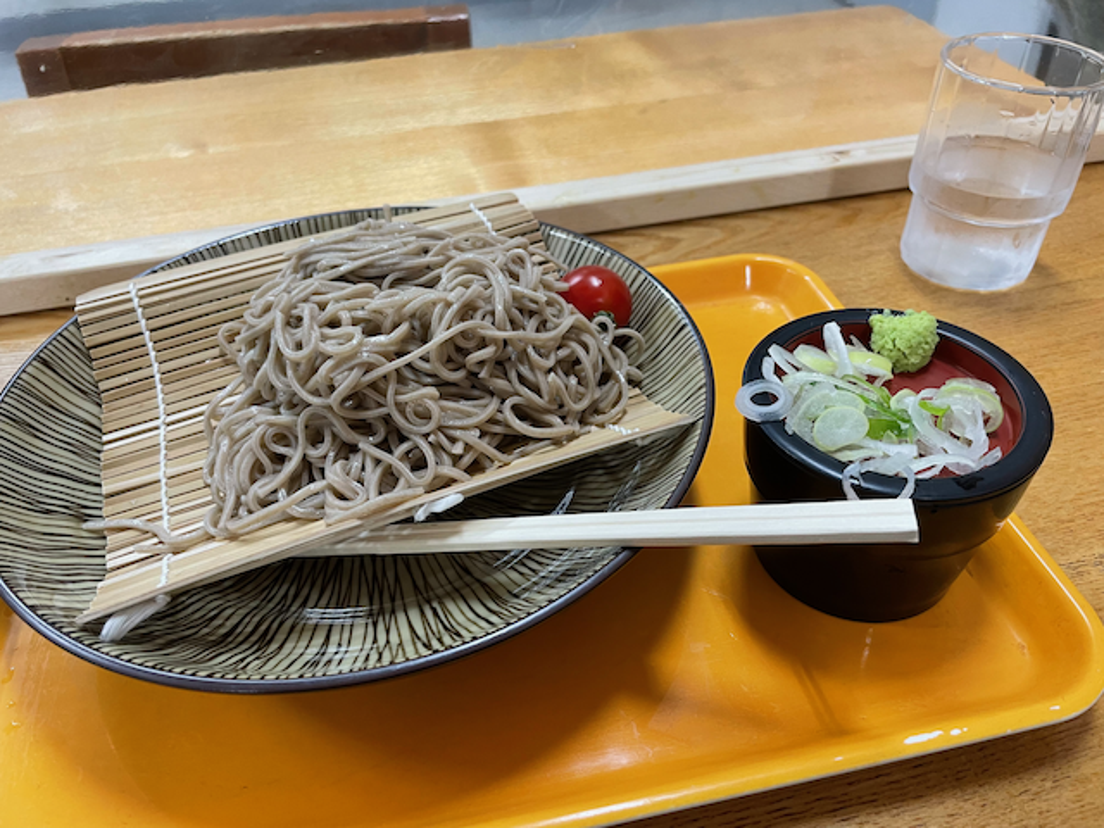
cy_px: 414
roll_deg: +2.4
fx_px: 829
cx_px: 552
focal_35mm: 26
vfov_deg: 53.1
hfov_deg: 67.3
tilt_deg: -40.0
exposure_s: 1/50
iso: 125
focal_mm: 4.2
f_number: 1.6
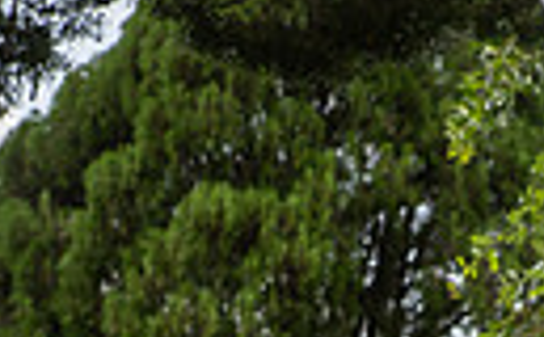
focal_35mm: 196
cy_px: 910
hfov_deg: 10.6
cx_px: 527
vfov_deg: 6.3
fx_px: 2900
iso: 250
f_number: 6.3
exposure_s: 1/400
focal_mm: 55
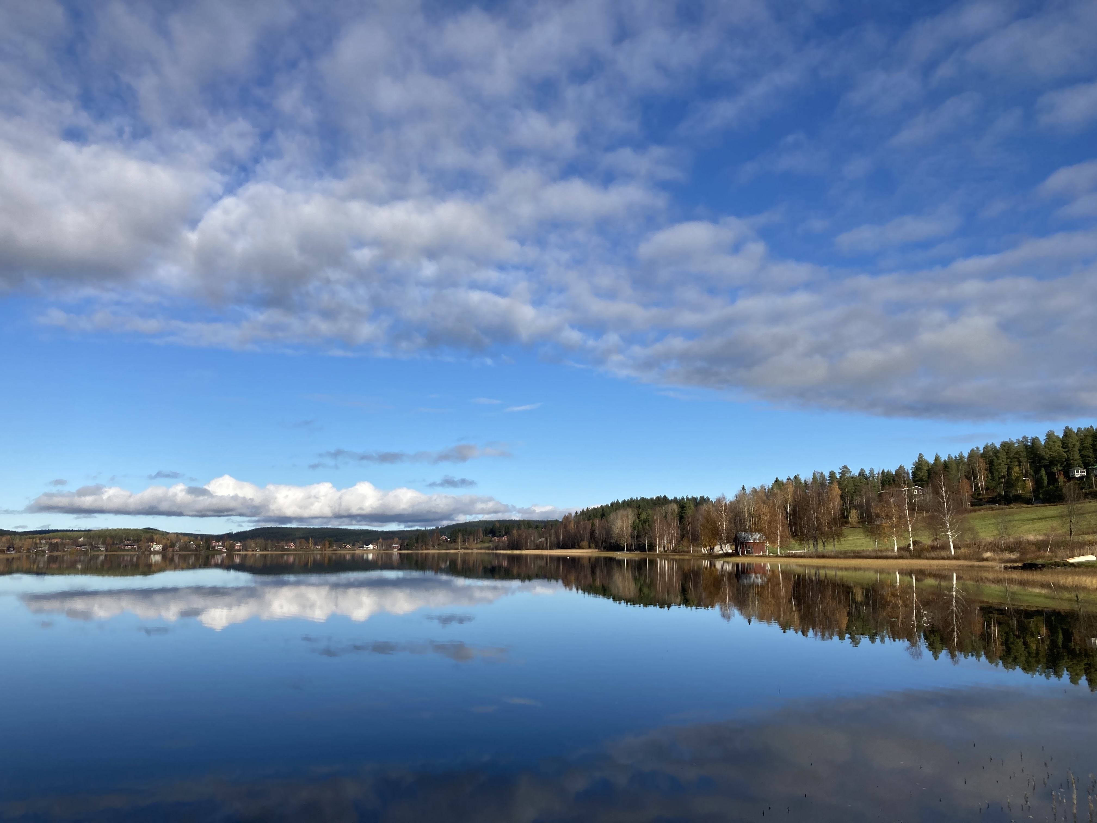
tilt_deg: +9.6
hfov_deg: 63.4
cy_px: 412
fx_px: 887
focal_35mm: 28
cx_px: 548
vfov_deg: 49.7
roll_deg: -0.4
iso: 20
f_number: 1.8
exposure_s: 1/2667
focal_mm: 3.99
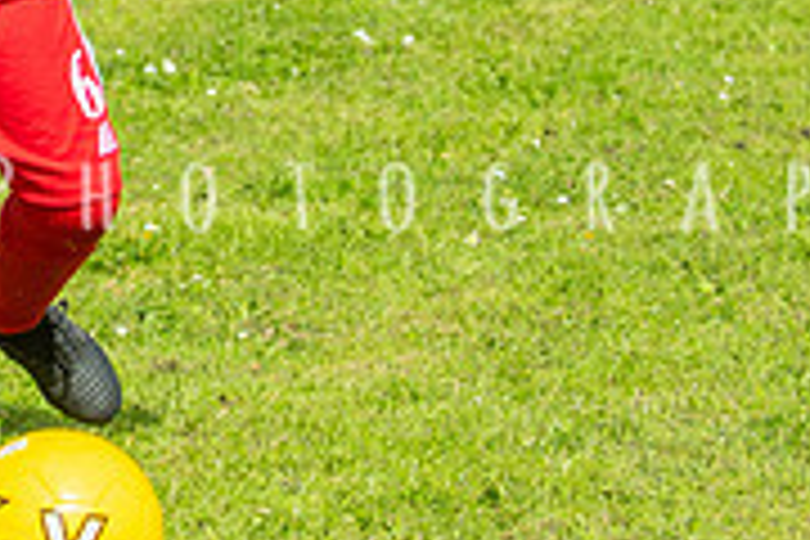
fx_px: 7604
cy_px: -164
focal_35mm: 338
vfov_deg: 4.1
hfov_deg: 6.1
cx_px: -180
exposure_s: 1/3200
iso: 250
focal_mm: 70
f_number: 3.2
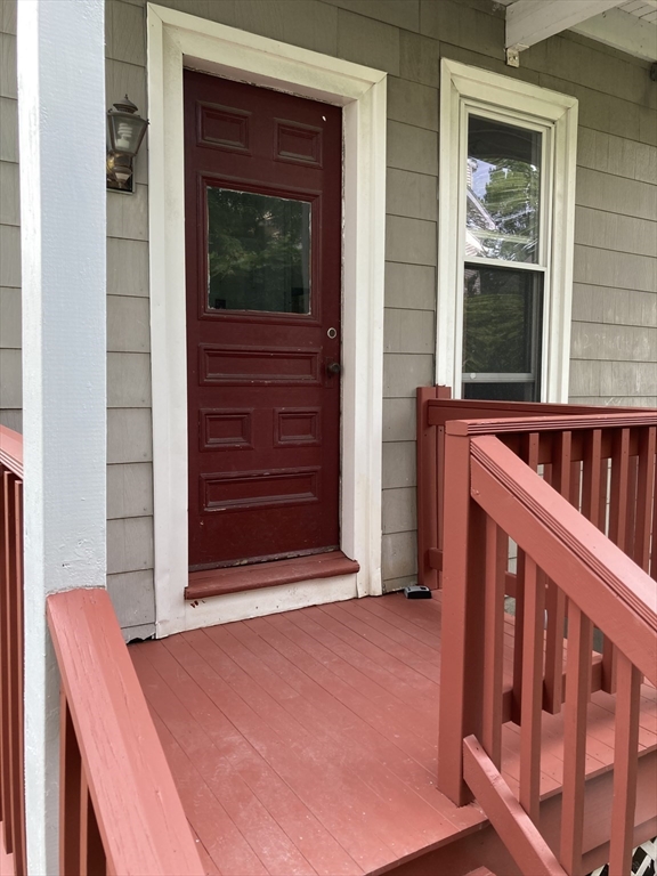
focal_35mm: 28
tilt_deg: -2.7
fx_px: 709
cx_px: 328
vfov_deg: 63.4
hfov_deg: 49.7
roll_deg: -1.0
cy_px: 438
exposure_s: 1/126
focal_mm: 3.99
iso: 20
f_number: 1.8
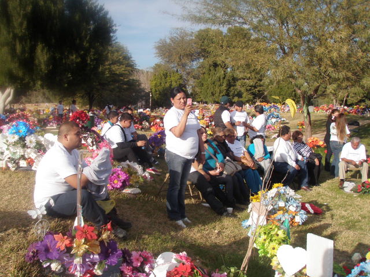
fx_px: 406
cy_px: 138
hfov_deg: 49.0
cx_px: 185
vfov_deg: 37.7
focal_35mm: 38
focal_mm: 6.7
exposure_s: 1/800
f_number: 3.5
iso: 80
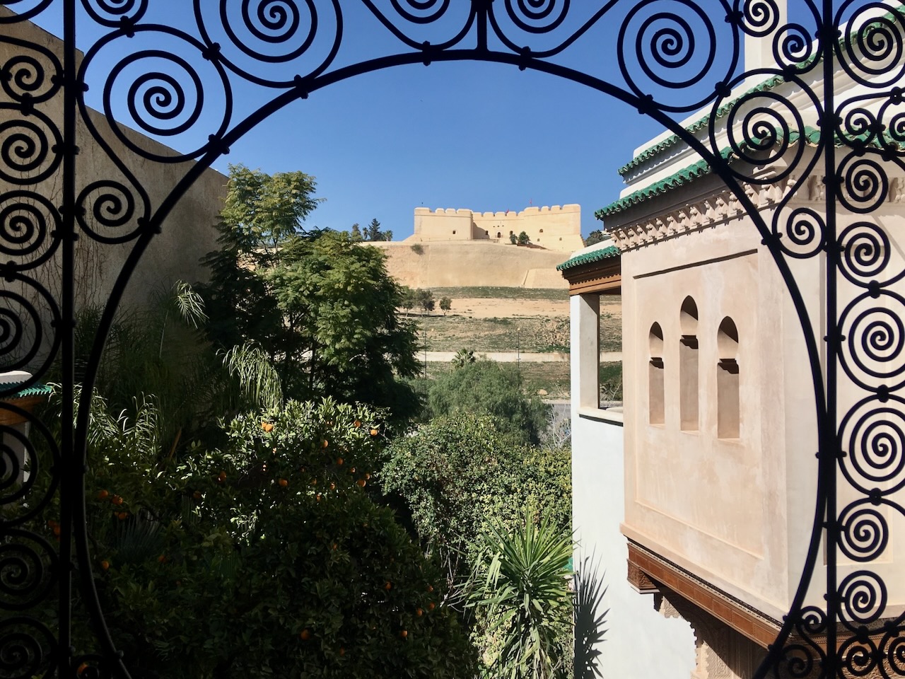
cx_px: 452
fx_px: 758
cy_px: 340
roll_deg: +2.7
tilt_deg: +0.5
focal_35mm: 29
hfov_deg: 61.7
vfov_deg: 48.2
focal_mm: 4.15
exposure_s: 1/2404
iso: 25
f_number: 2.2
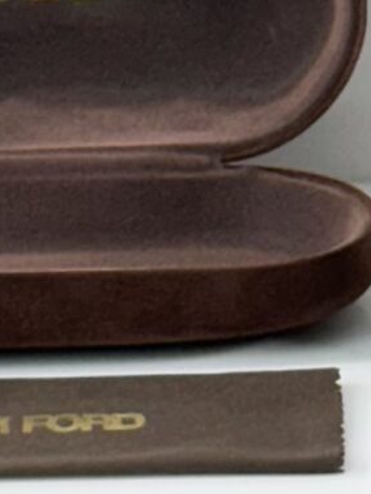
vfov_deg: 6.1
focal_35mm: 325
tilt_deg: -20.0
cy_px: -21
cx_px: 226
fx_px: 4639
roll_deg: +1.2
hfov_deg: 4.6
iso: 100
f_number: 1.78
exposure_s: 1/100
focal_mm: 6.86
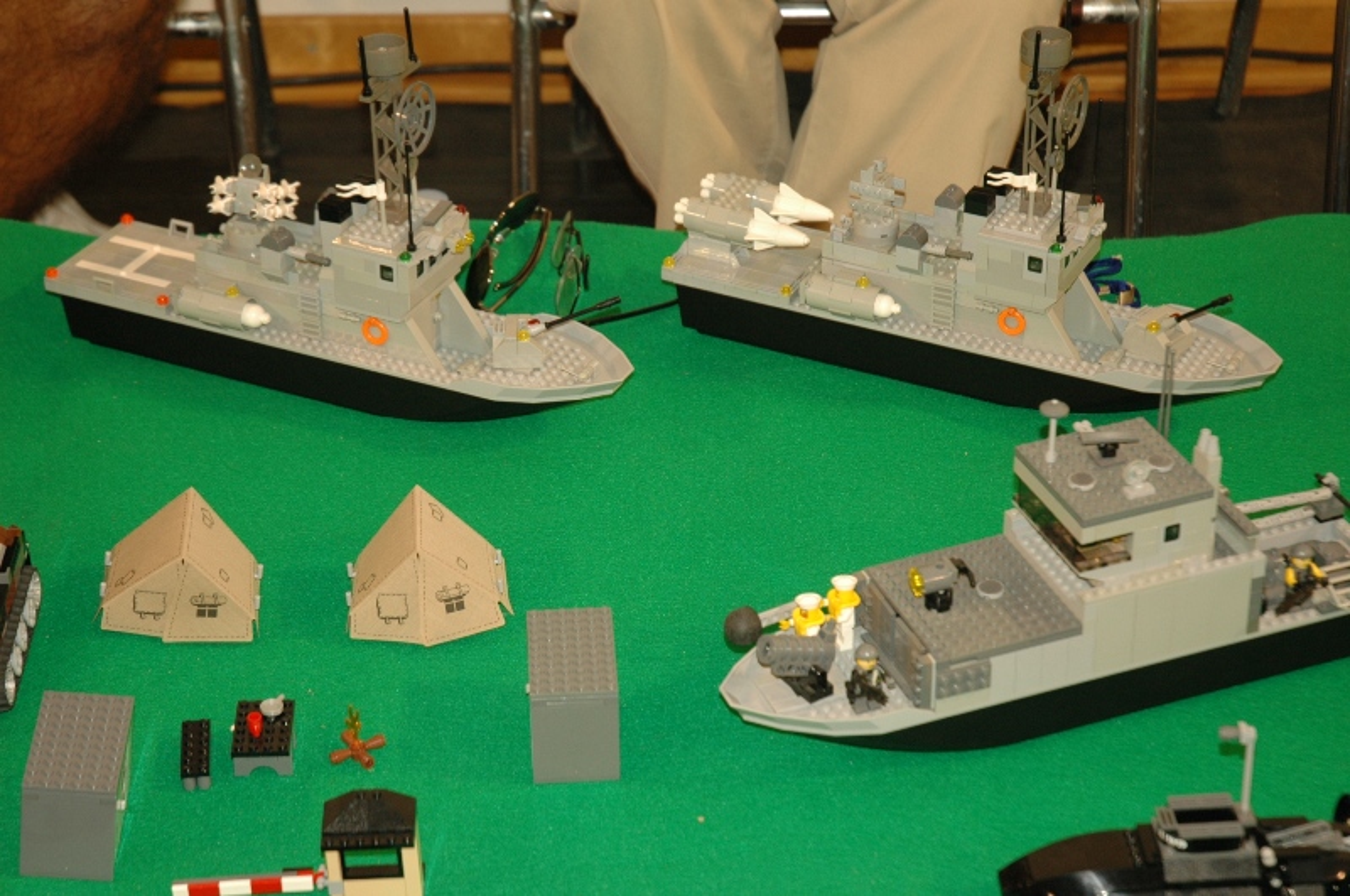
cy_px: 448
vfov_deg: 16.2
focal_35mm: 84
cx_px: 675
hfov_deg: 24.2
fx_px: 3146
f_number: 4.5
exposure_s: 1/60
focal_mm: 56
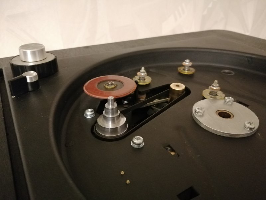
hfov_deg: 67.3
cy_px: 100
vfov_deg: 53.1
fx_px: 200
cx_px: 133
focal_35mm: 26
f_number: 1.8
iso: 1250
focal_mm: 3.46
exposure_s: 1/12.5
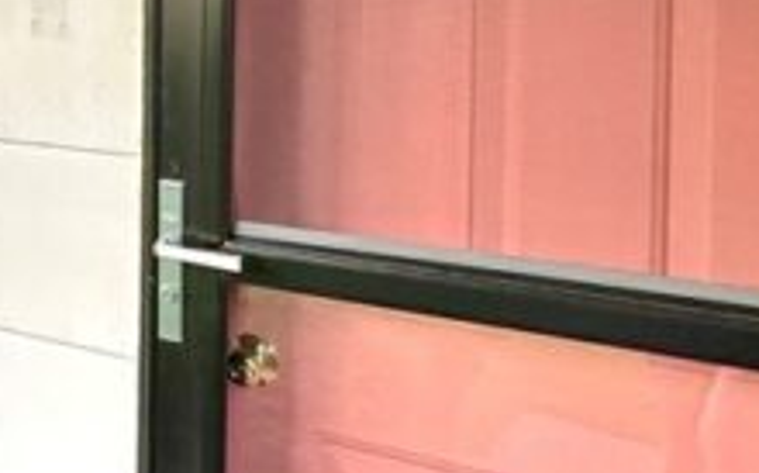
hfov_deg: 30.7
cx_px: -190
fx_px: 1116
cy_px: 12
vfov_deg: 23.0
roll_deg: -0.4
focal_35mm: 54
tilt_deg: -0.4
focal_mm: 2.22
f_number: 2.2
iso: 320
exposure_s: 1/99
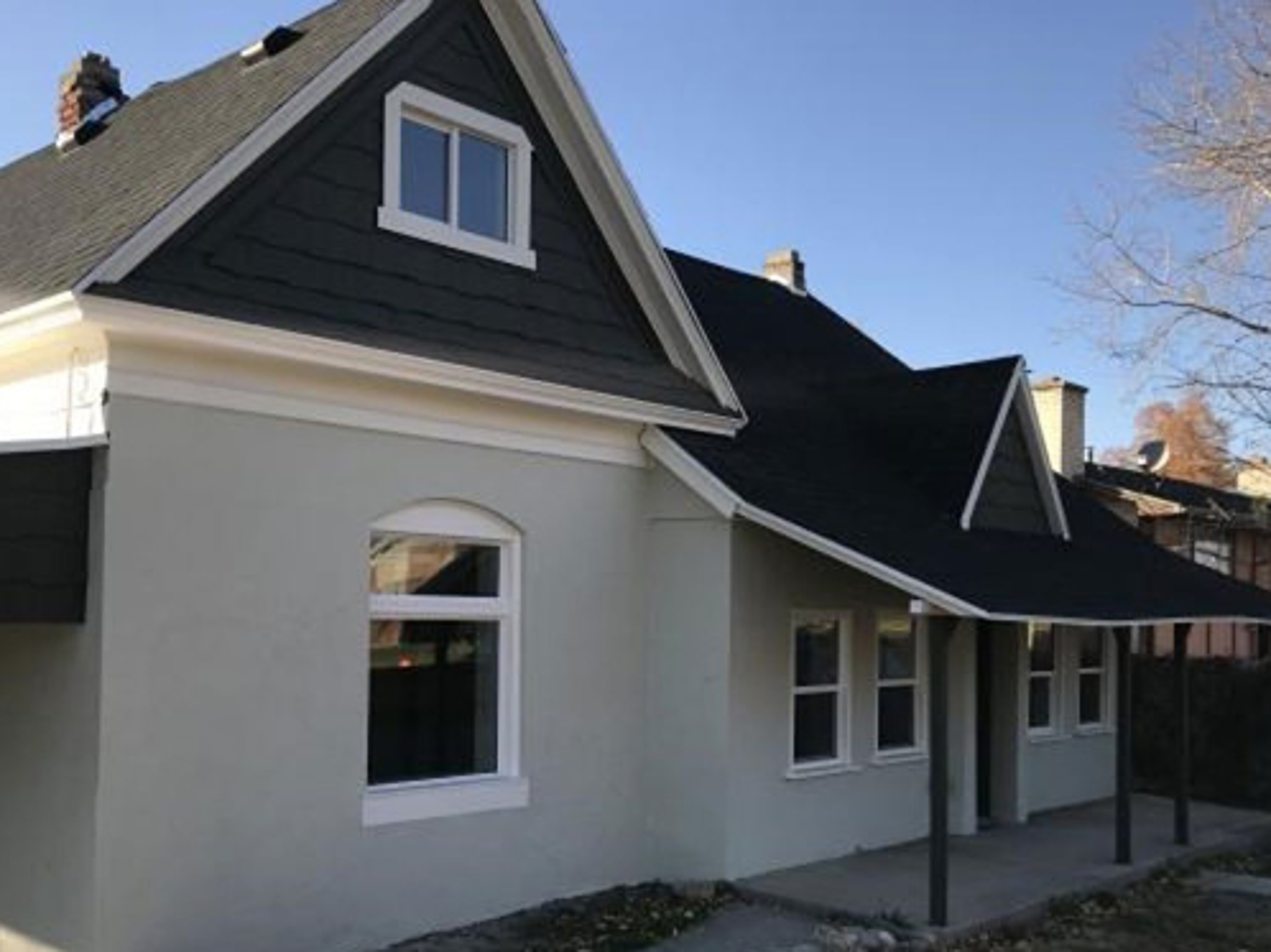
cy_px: 592
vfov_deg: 39.4
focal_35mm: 36
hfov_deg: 51.1
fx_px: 1321
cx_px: 521
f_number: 1.8
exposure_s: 1/958
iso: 20
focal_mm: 3.99
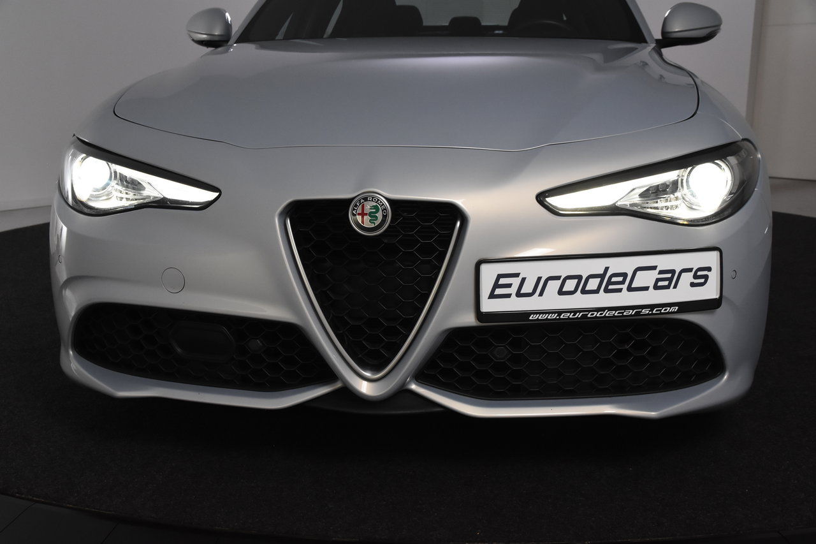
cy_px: 272
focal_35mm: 42
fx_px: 952
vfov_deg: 31.9
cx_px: 408
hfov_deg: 46.4
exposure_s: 1/200
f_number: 7.1
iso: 1600
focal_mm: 28
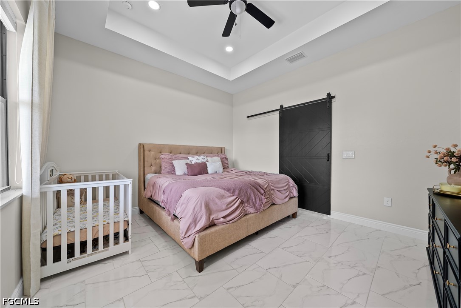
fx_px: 154
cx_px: 230
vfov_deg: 90.0
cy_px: 154
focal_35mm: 12
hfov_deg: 112.6
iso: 200
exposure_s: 1/3
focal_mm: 12
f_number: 9
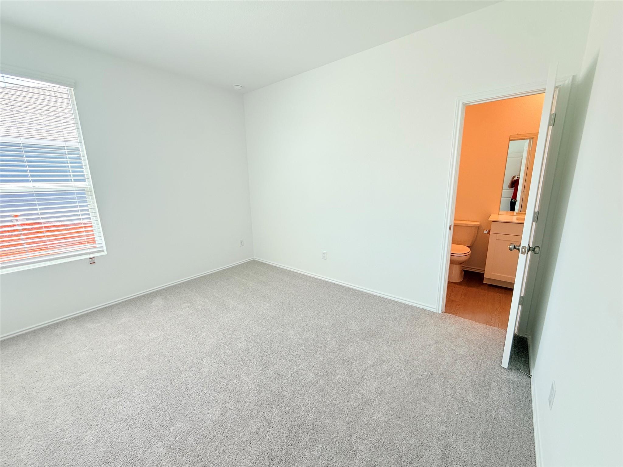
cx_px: 312
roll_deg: +1.0
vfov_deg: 85.7
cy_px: 234
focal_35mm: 14
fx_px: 252
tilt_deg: -11.7
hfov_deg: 102.1
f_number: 2.2
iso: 80
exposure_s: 1/120
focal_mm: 2.22
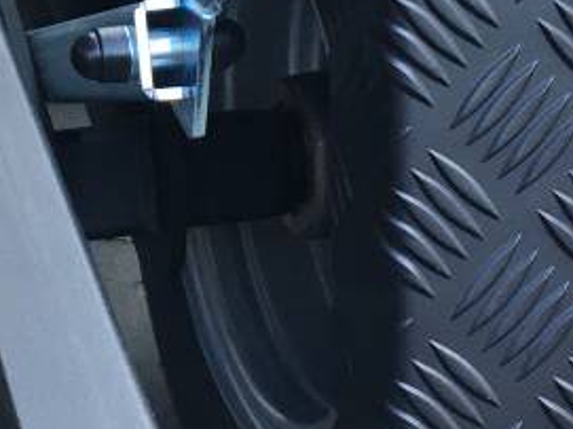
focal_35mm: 107
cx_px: 110
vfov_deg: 13.4
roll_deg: -1.3
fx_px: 1770
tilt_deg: -27.9
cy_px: -110
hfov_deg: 18.2
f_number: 2.2
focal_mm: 4.15
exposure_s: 1/33
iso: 25
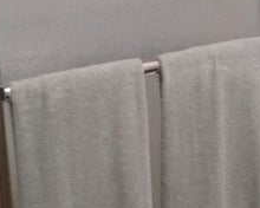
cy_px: 4
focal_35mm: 106
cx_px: 268
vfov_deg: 14.3
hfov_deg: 17.6
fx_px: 816
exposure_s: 1/30
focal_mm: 3.71
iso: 582
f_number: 2.2
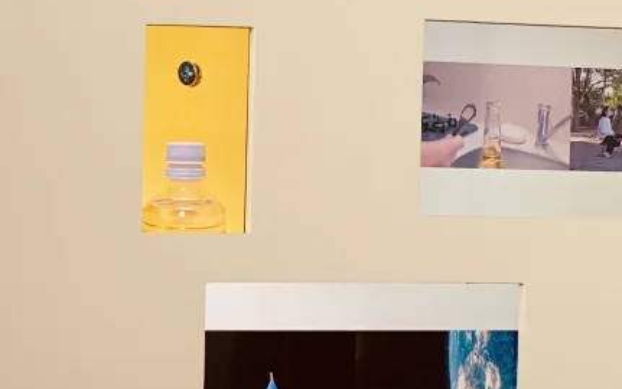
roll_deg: -1.5
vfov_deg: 14.2
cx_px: -231
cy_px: 277
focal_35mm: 92
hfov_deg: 20.2
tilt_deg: +0.0
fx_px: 1561
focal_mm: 4.25
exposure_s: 1/88
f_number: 1.8
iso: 100
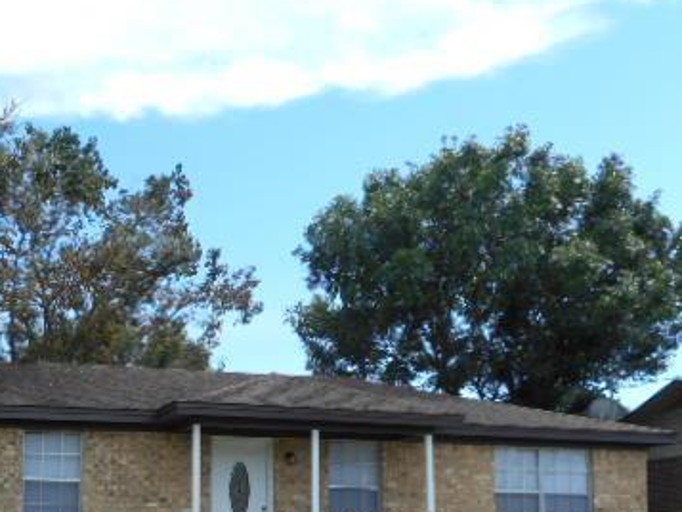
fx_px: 1025
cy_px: 447
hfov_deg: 35.7
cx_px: 141
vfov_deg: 27.2
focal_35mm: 52
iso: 80
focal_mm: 5.2
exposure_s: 1/400
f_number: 4
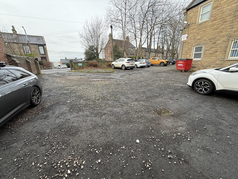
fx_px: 96
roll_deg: +1.9
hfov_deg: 102.1
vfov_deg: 85.7
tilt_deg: -13.9
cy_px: 90
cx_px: 119
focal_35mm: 14
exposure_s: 1/162
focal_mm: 2.22
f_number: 2.2
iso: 64
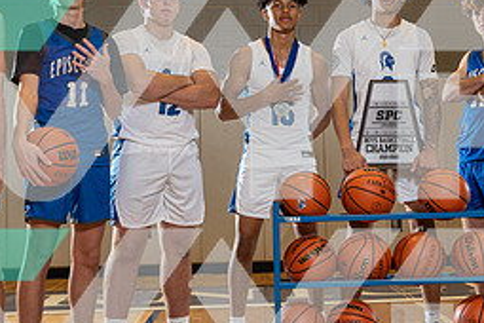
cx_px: 385
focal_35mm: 75
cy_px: 100
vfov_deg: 18.1
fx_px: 1008
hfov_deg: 26.5
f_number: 4
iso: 400
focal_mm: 31
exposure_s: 1/125
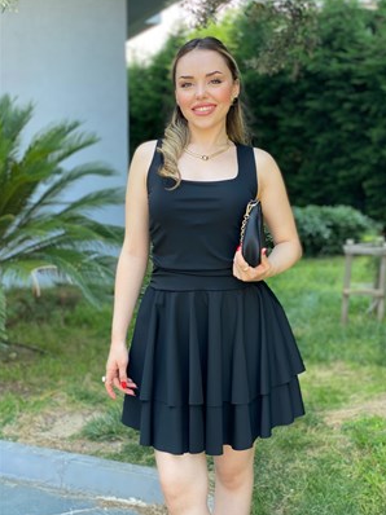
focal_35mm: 54
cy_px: 254
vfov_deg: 35.6
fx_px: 804
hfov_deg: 27.0
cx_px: 199
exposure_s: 1/122
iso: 25
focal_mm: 6
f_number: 2
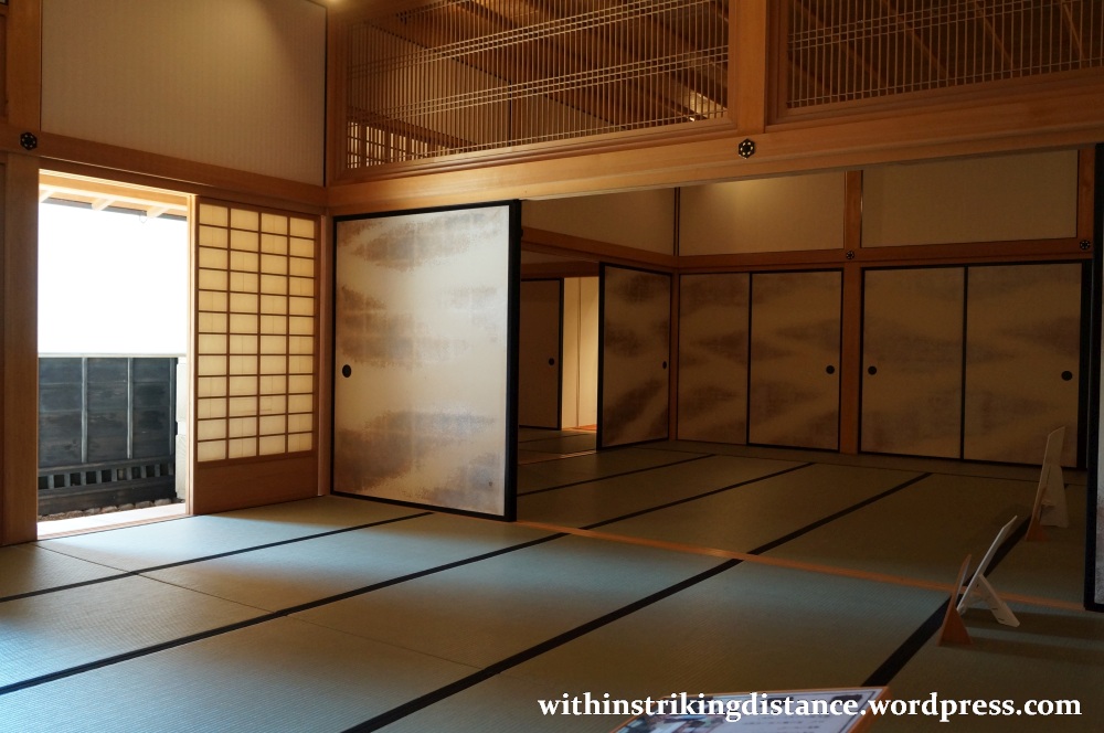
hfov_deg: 62.0
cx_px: 552
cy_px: 366
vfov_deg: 43.5
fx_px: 919
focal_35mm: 30
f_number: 4
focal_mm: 20
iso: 1600
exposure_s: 1/60
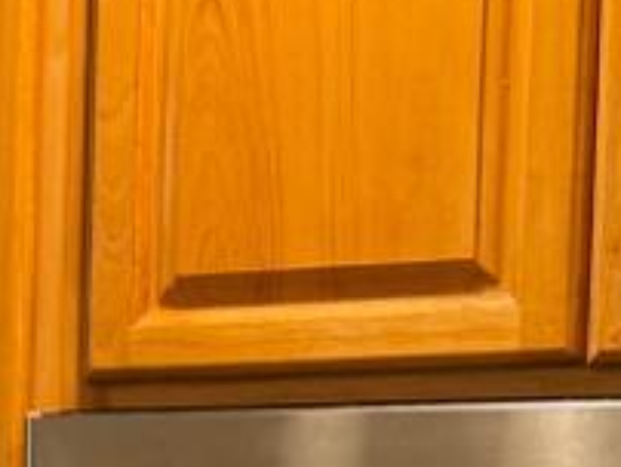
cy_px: 969
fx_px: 3197
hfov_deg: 10.3
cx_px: -553
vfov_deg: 7.9
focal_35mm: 178
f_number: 1.78
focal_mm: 6.76
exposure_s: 1/60
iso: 160
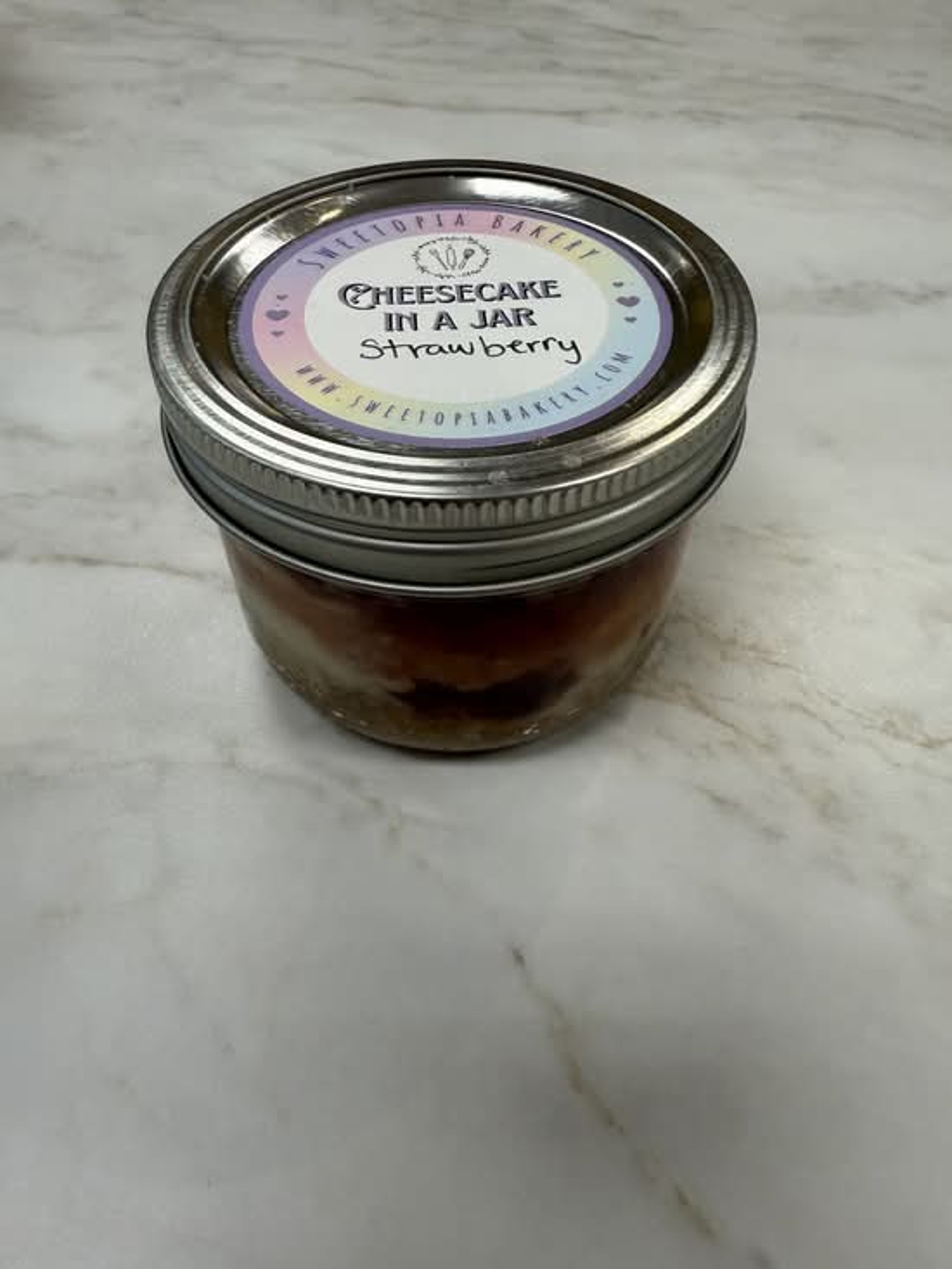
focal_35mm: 24
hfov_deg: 56.8
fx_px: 880
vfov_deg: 71.6
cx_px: 476
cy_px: 634
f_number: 2.2
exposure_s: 1/120
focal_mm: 2.22
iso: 125
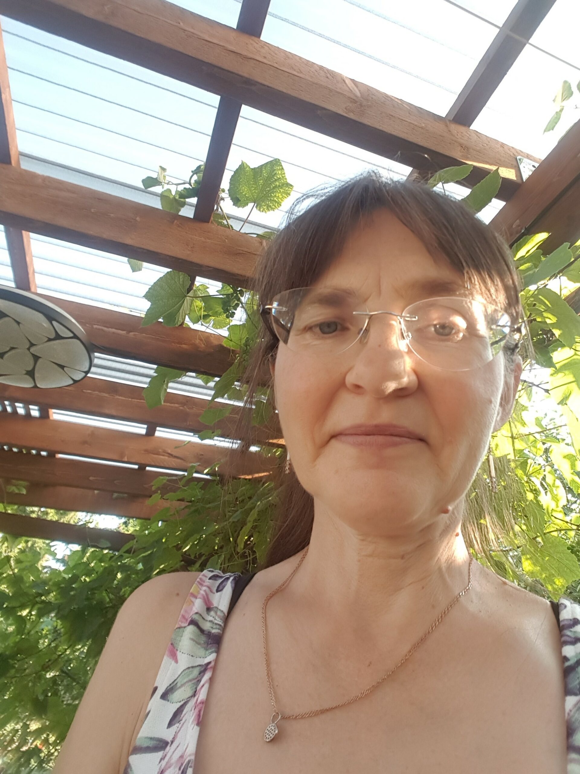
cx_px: 290
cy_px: 387
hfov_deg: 63.4
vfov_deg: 79.0
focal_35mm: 21
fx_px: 469
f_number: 1.7
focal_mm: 2.1
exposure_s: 1/122
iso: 50
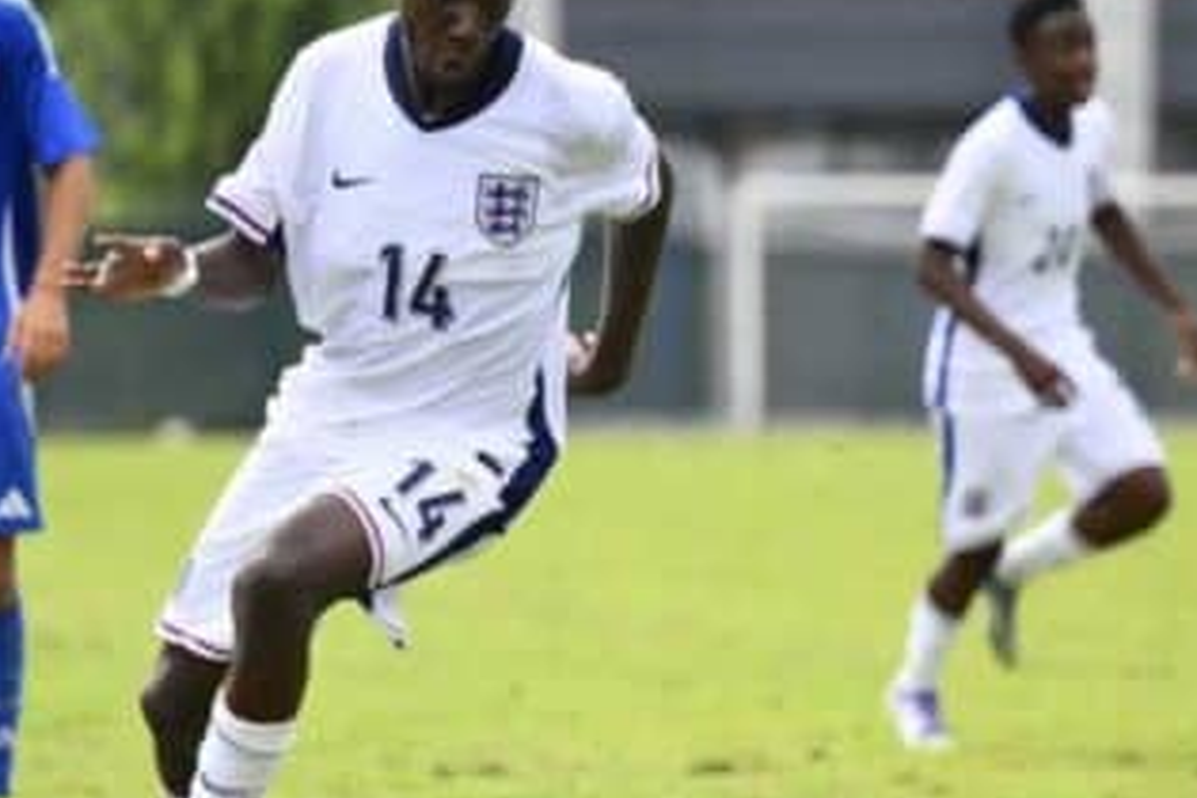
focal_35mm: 267
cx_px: 737
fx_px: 8877
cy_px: 437
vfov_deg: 5.1
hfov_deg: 7.7
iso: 500
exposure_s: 1/4000
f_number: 2.8
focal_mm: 140
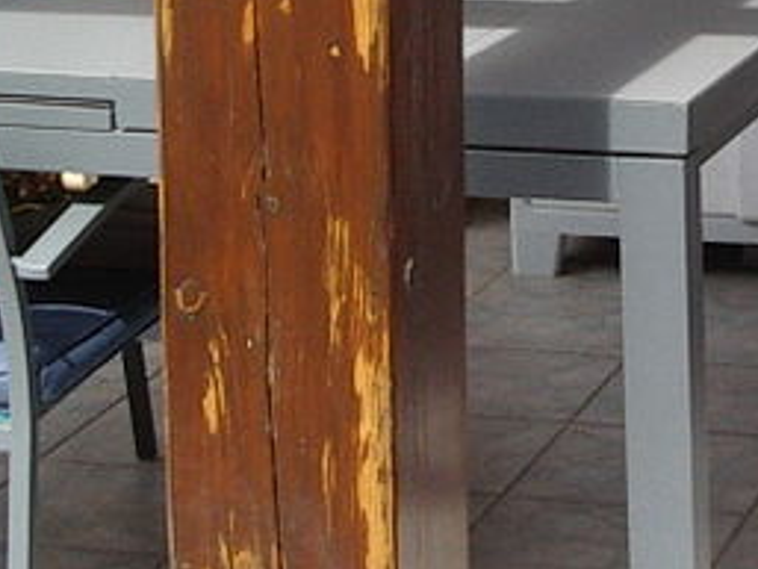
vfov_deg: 9.9
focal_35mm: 148
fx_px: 3242
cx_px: 496
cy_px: -136
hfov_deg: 13.3
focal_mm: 5.8
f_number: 4.8
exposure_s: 1/125
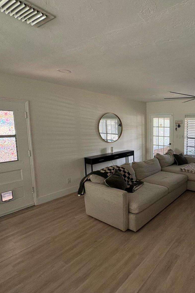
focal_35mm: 20
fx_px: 162
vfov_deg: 84.0
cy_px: 145
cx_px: 167
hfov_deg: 55.6
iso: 200
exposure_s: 1/98
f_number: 2.2
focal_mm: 2.22
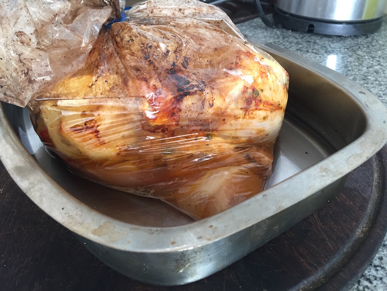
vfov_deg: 48.2
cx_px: 194
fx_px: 324
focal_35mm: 29
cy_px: 146
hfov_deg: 61.7
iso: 125
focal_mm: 4.15
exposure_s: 1/33
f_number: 2.2
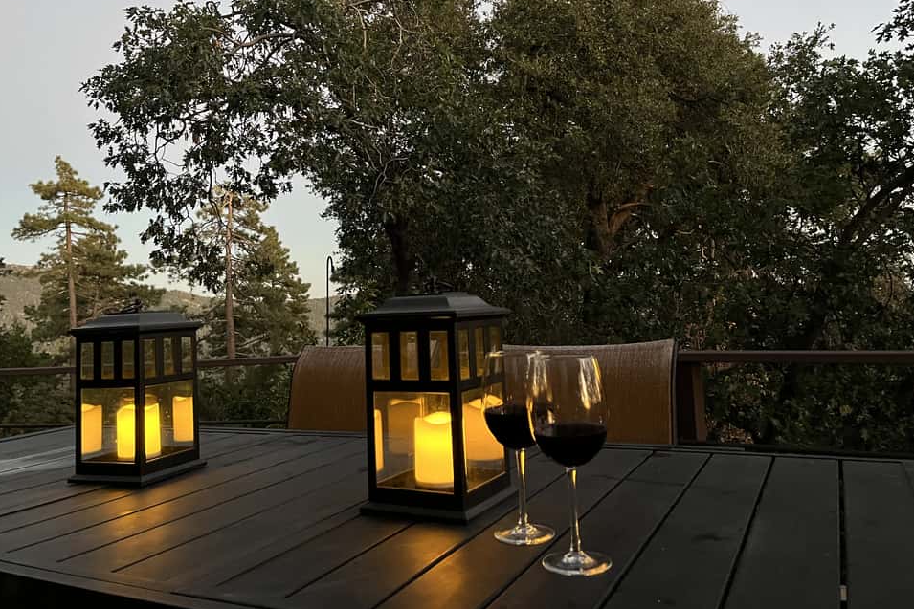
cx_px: 438
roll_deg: +3.6
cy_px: 245
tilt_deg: +4.0
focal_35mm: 29
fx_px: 736
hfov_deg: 63.6
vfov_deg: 44.7
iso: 800
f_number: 1.6
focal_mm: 5.1
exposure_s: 1/30
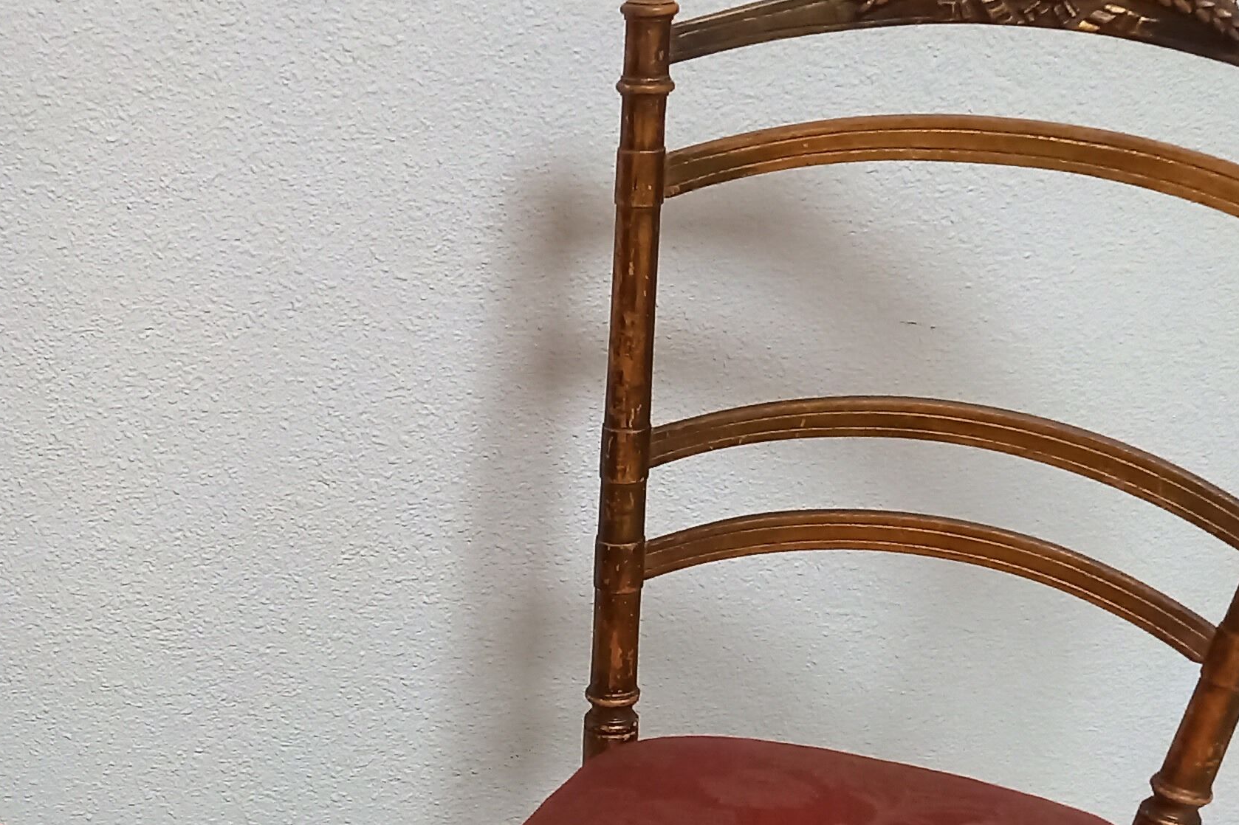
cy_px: 824
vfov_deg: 21.2
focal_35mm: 62
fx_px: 2133
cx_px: 274
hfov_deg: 31.7
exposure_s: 1/24
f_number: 1.8
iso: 400
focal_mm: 4.65
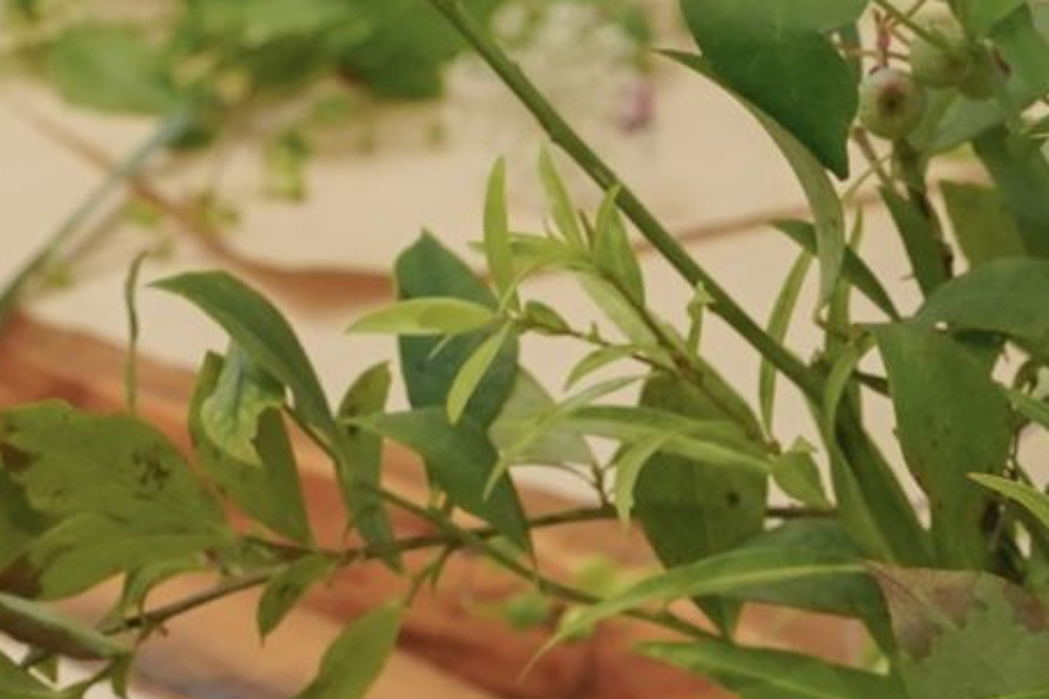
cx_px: 929
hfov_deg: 10.3
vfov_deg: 6.9
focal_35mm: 198
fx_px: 5769
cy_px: 559
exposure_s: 1/40
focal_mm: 35
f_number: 6.3
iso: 2500
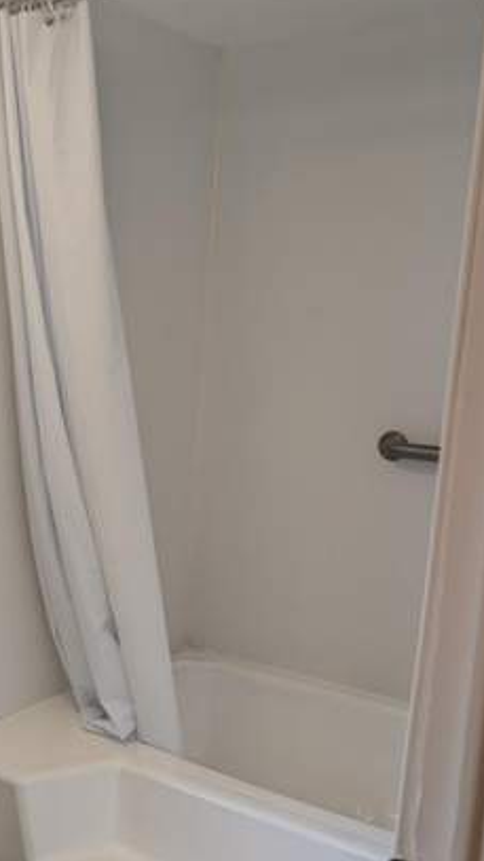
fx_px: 935
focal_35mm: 41
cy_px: 558
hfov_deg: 27.6
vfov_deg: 48.7
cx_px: 19
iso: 98
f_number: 1.68
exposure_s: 1/120
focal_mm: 6.9
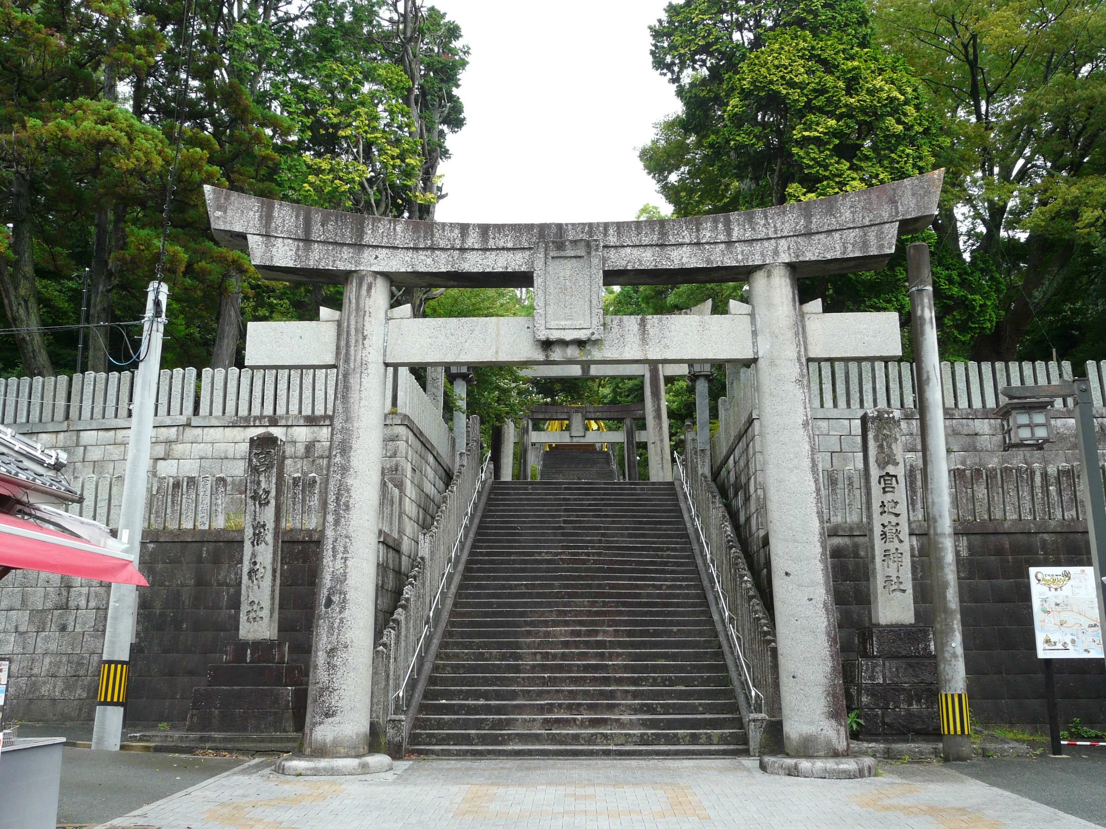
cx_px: 553
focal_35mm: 35
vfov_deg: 40.7
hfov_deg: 52.6
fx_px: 1118
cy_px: 414
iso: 100
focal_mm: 5.7
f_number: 4
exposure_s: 1/125
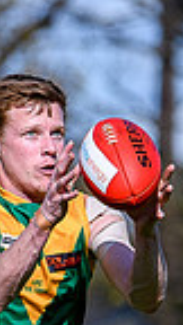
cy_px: 475
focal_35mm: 1433
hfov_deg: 0.8
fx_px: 12362
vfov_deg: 1.5
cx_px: 193
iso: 140
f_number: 2.8
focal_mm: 150
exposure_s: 1/4000
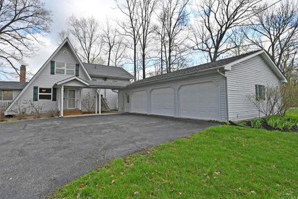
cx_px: 138
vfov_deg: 67.3
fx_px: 149
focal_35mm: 18
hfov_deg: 89.9
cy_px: 94
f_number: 6.3
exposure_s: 1/320
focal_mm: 16
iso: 100
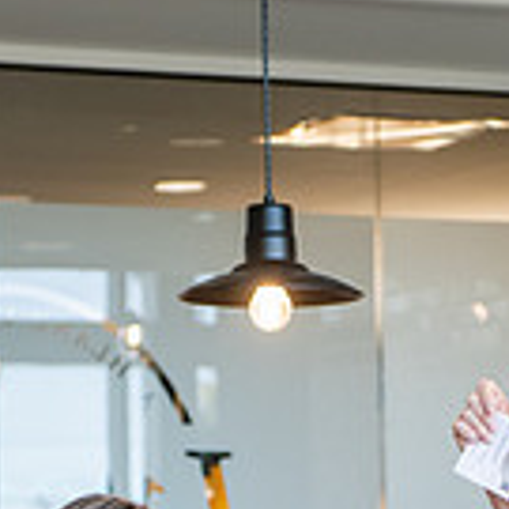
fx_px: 4259
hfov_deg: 6.8
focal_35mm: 256
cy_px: 669
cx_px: 449
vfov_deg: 6.8
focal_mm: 70
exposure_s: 1/400
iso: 1000
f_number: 3.2
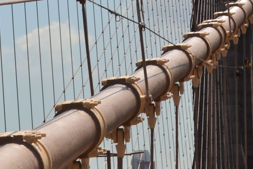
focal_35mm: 196
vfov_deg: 6.9
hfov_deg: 10.4
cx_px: 221
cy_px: -67
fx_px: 1377
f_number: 11
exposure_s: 1/500
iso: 280
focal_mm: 34
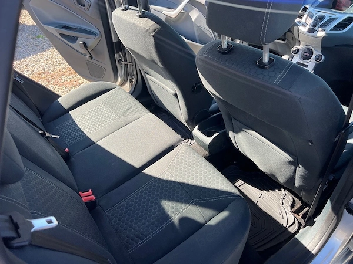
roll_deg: +0.1
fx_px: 265
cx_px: 176
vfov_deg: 53.1
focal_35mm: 26
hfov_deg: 67.3
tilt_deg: -36.0
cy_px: 132
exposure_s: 1/413
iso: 50
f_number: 1.5
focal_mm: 5.7
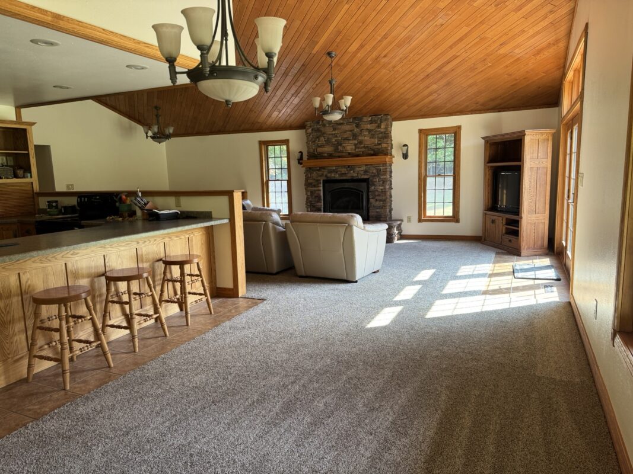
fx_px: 439
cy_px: 237
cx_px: 316
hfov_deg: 71.6
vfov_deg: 56.8
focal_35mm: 24
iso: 160
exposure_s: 1/121
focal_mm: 6.76
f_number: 1.78
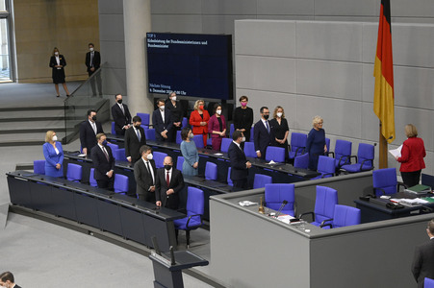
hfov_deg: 25.4
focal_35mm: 80
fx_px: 964
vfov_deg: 17.0
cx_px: 217
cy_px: 144
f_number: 5.6
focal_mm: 80
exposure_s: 1/250
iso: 6400
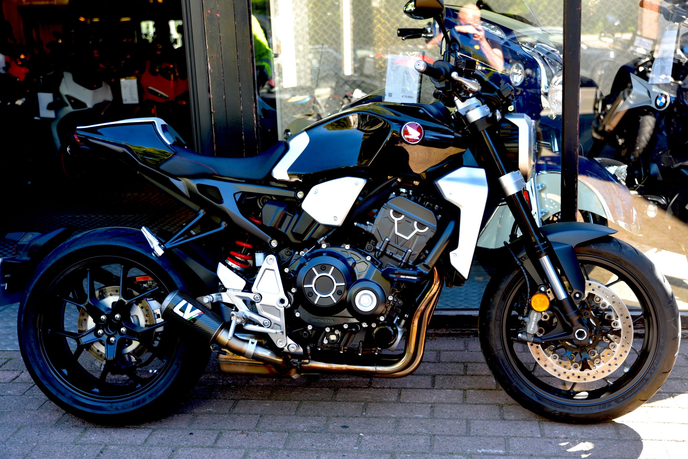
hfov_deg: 43.6
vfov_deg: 29.9
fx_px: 860
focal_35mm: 45
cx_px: 344
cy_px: 230
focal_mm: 45
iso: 100
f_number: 3.2
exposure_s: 1/60
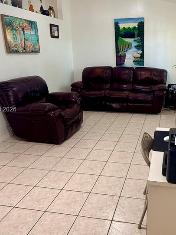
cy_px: 110
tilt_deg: -15.5
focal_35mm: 31
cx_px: 131
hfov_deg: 44.0
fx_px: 210
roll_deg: -0.5
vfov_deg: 58.3
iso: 250
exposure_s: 1/60
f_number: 2.2
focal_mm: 2.22
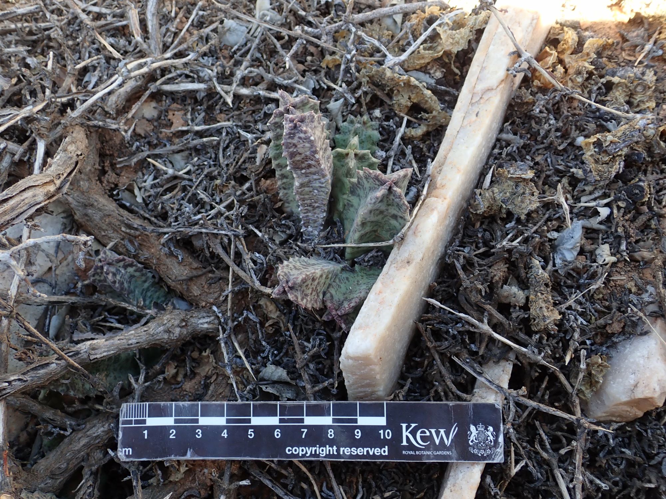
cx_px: 333
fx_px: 577
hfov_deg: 60.0
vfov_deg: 46.8
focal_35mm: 30
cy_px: 250
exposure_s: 1/60
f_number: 3.2
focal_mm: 5.5
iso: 100
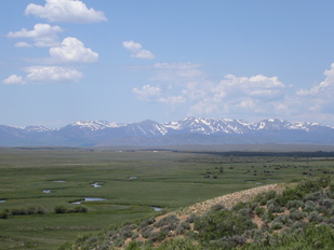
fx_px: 936
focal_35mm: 97
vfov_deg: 15.2
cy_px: 150
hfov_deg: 20.2
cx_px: 157
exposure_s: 1/750
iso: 100
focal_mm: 15.4
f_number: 8
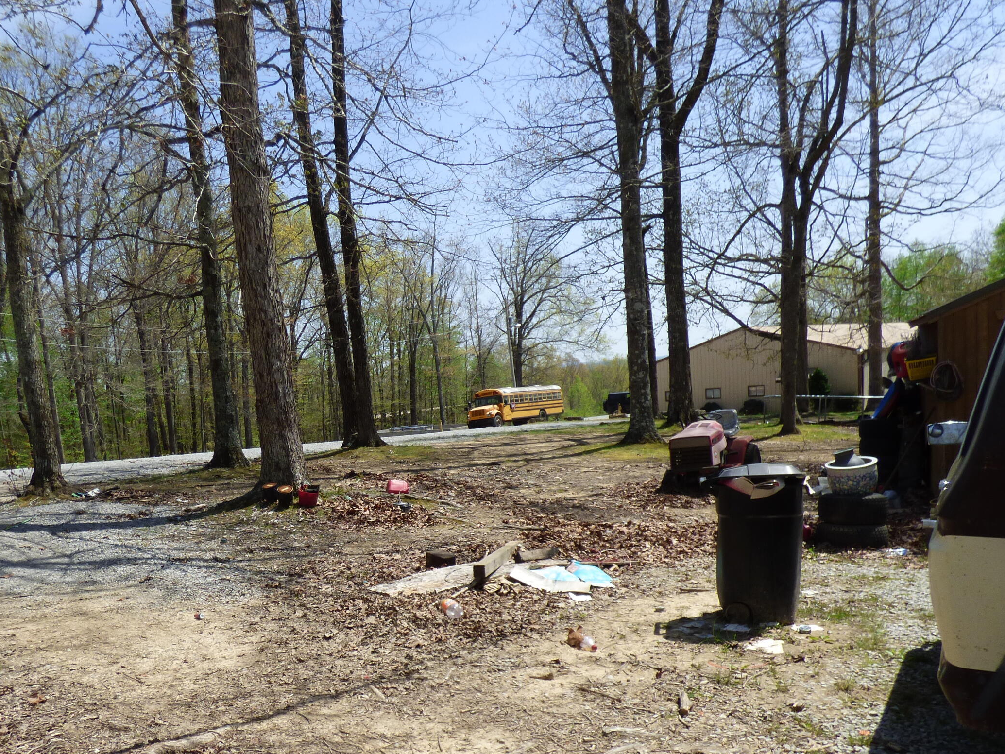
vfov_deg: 47.3
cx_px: 393
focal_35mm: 29
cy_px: 513
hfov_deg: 61.0
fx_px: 842
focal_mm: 3.58
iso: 100
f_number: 2.8
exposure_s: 1/1600
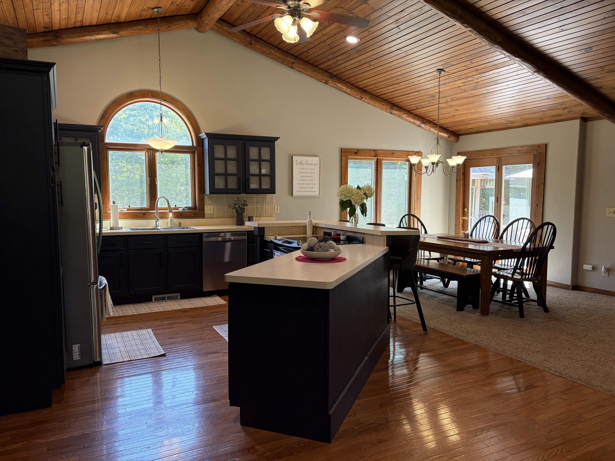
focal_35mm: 26
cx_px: 308
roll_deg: +0.9
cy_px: 230
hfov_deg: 67.3
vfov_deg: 53.1
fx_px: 462
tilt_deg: -5.6
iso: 100
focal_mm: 5.96
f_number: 1.6
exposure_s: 1/120
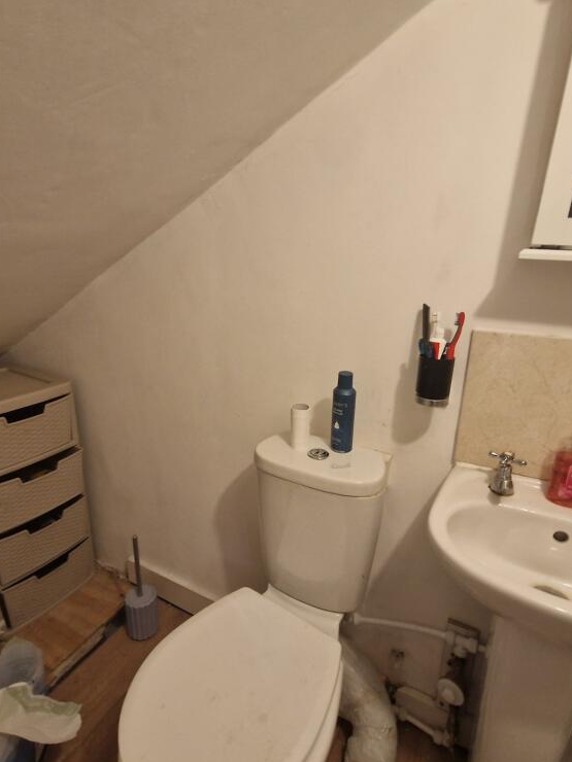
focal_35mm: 18
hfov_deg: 71.6
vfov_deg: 87.8
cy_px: 378
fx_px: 397
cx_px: 273
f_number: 2.2
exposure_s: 1/50
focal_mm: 2.2
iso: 200
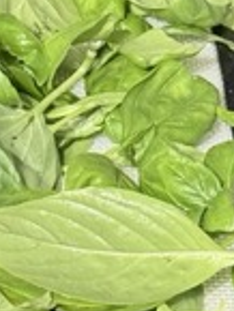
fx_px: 1908
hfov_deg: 7.0
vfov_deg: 9.3
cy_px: 28
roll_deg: -3.2
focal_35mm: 212
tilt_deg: -31.1
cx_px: 9
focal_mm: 6.76
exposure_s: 1/40
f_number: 1.78
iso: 400
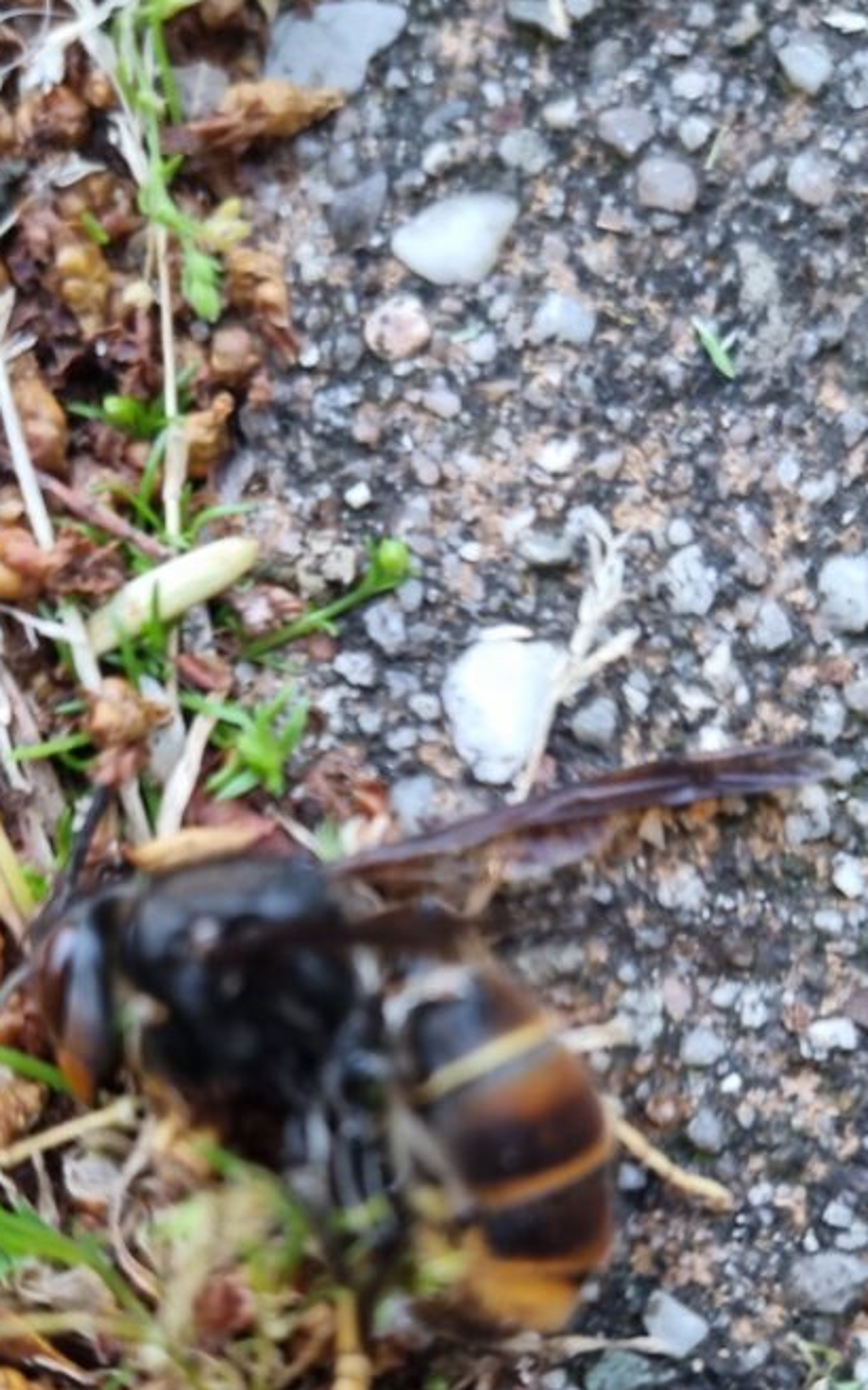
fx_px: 1628
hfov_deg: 29.8
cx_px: 343
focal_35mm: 43
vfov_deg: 45.2
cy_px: 968
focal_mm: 5.4
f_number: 1.8
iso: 320
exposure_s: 1/100
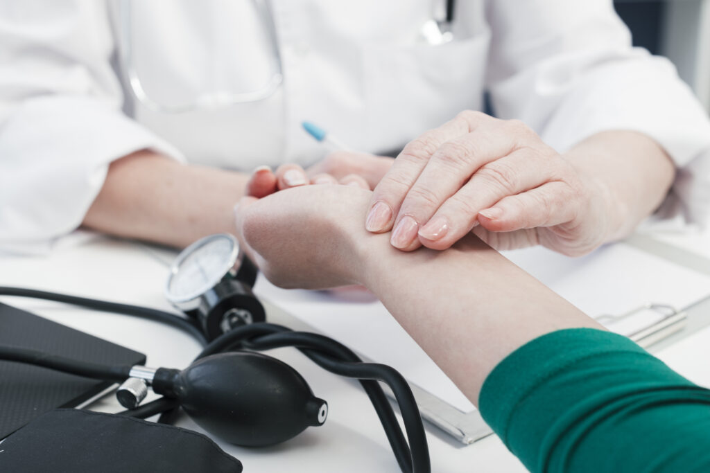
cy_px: 236
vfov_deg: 27.0
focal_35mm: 50
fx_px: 986
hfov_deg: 39.6
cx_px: 355
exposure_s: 1/160
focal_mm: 50
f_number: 5.6
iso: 200
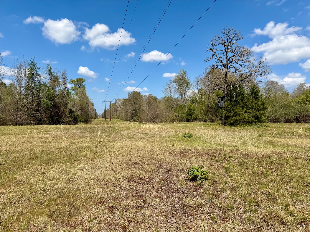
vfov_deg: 56.8
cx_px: 155
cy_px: 116
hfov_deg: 71.6
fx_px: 215
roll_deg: +1.0
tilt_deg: +0.4
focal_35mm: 24
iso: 80
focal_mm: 6.76
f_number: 1.78
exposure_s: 1/4975
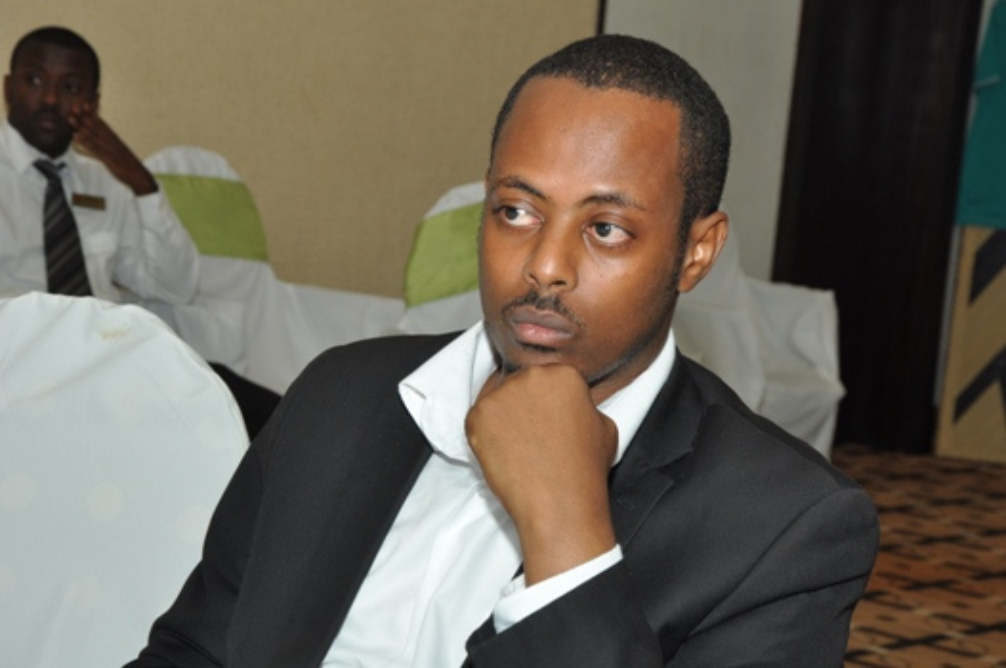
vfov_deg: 13.0
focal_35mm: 105
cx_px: 503
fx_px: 2931
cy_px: 334
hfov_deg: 19.5
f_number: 10
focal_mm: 70
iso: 500
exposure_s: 1/100
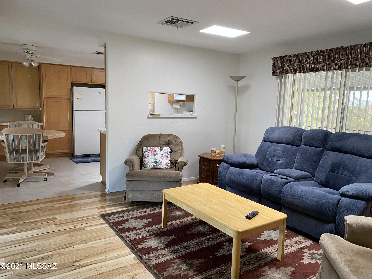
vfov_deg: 53.1
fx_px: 279
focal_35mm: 26
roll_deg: -1.2
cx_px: 186
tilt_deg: -6.9
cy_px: 140
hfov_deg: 67.3
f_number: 1.8
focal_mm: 4.25
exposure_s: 1/60
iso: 125
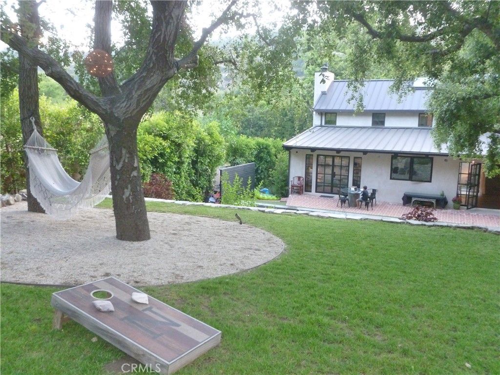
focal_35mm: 28
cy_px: 188
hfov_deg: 63.4
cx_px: 250
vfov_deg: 49.7
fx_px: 404
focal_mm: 5
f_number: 3.3
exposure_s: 1/60
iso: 400
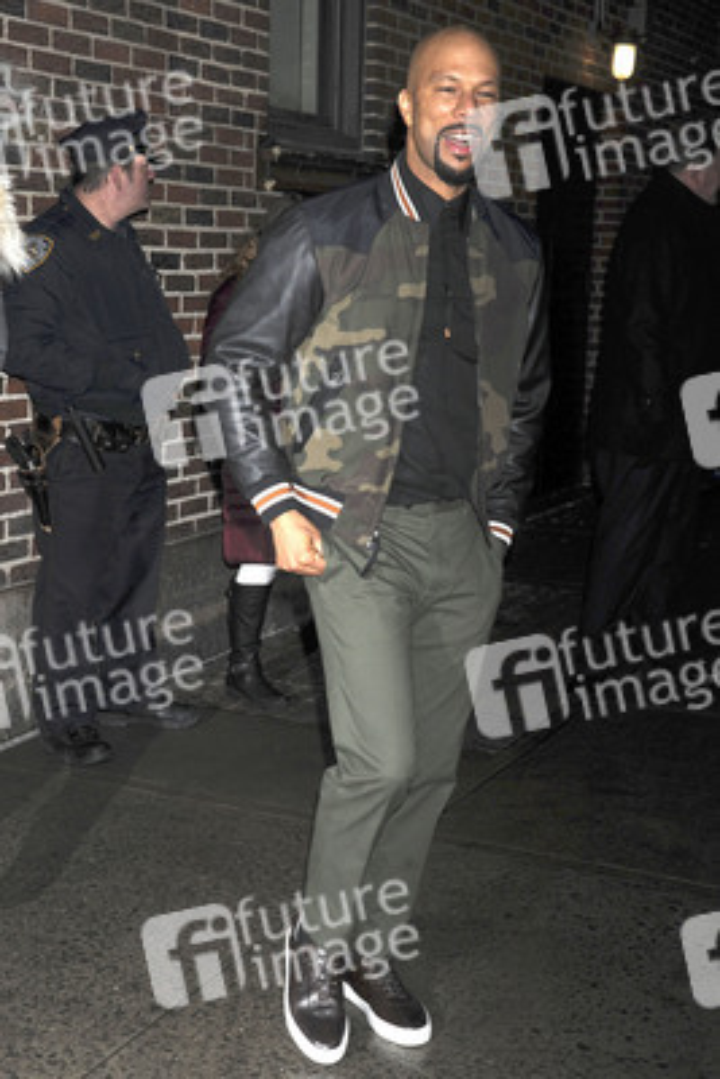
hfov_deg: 28.1
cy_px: 540
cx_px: 360
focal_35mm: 48
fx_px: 1439
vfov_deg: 41.1
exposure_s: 1/250
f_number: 5
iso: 800
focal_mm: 48
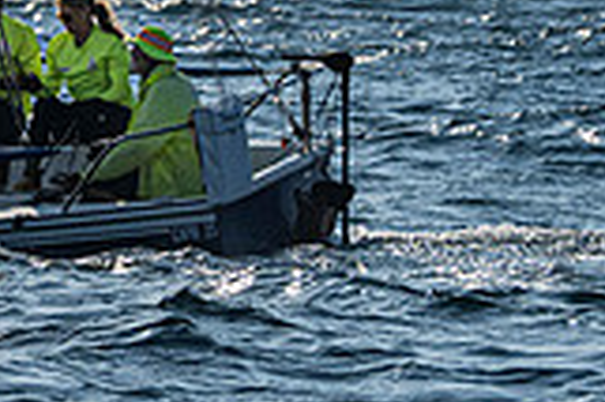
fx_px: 7555
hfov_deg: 4.6
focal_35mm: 450
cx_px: -299
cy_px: -471
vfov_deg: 3.0
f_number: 8
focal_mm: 95
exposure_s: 1/3200
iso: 400
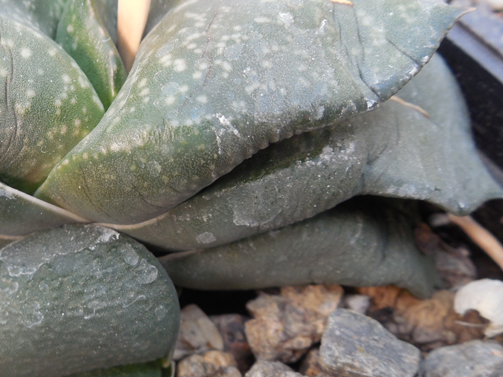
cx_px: 69
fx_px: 814
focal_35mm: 56
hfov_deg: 32.9
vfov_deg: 26.1
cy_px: 160
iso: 125
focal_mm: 5.6
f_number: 3.6
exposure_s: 1/50
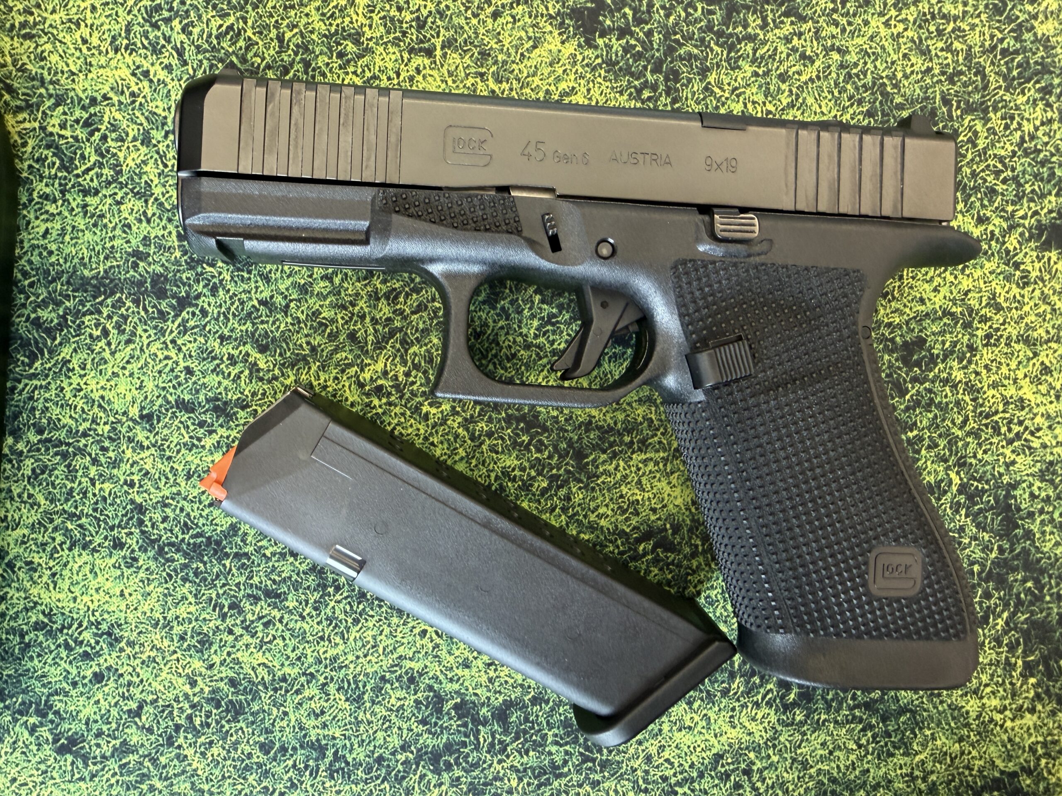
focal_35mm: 25
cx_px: 531
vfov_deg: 54.9
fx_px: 767
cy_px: 398
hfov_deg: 69.4
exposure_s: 1/50
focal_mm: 2.22
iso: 200
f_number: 2.2
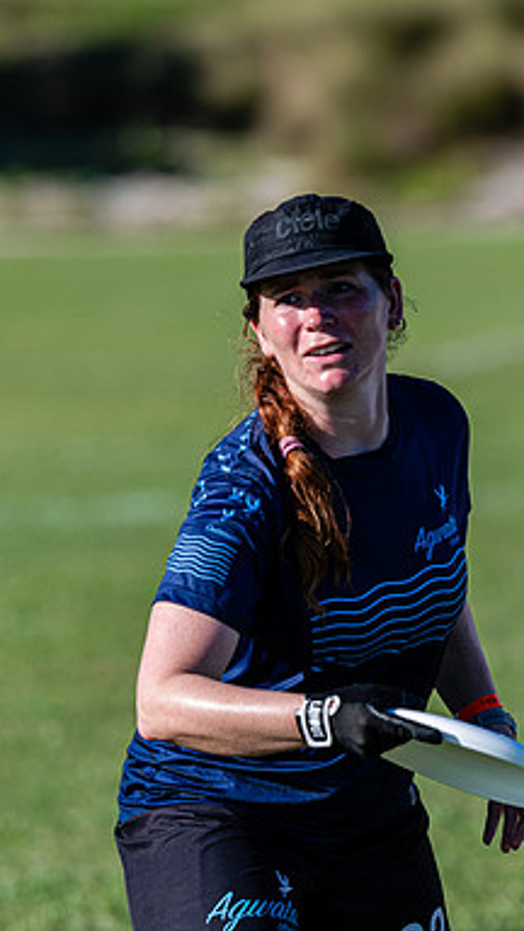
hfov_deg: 2.6
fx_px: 11733
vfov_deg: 4.5
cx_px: 366
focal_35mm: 475
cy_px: 466
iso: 100
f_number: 3.2
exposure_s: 1/1250
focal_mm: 200
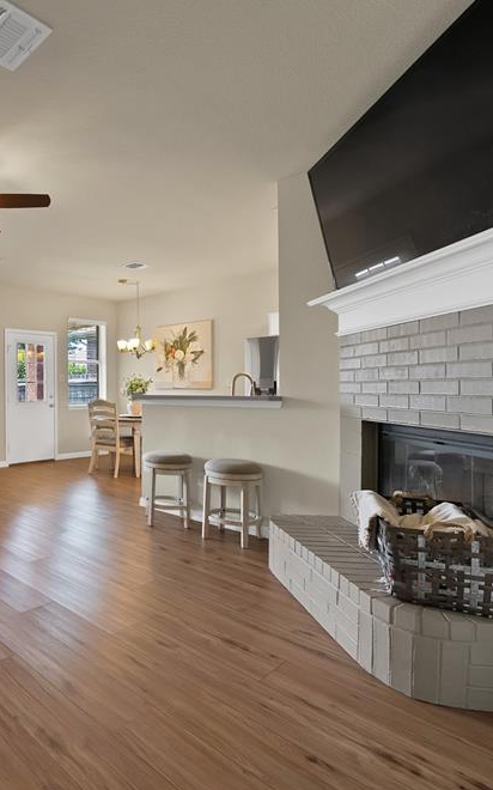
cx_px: 12
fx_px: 409
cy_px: 389
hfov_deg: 51.3
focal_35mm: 19
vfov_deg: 88.0
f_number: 9
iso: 640
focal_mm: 12
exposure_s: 1/6
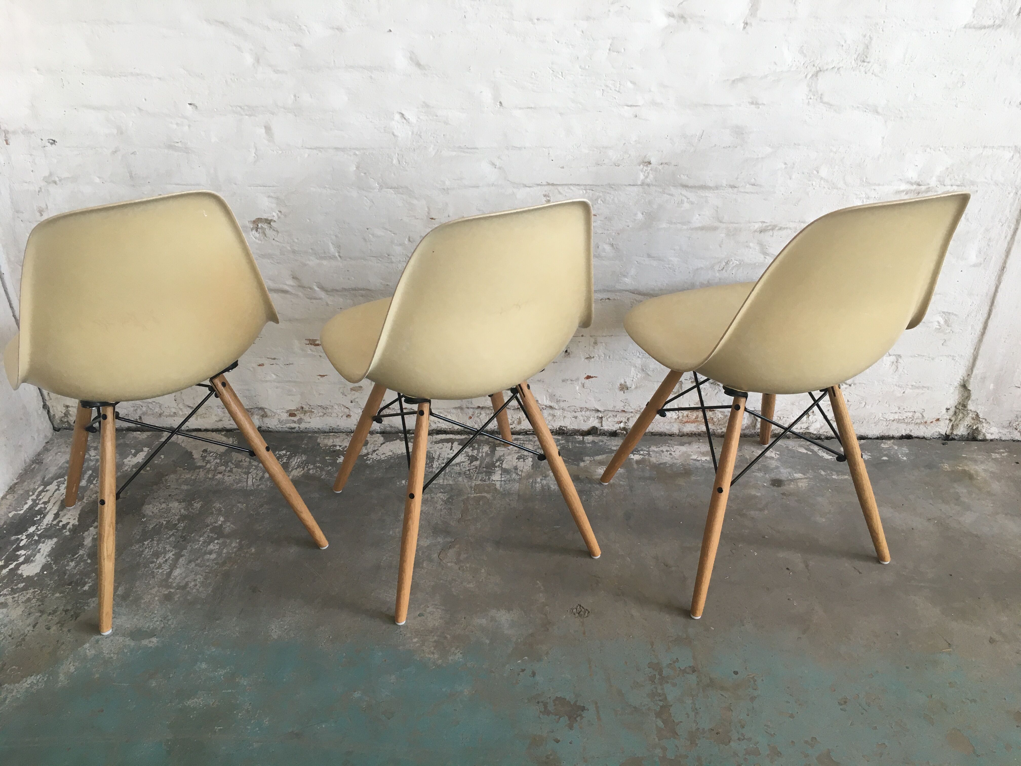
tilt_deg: -31.7
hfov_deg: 61.7
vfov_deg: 48.2
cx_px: 510
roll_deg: +1.3
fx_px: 855
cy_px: 383
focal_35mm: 29
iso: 32
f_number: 2.2
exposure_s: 1/33
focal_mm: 4.15
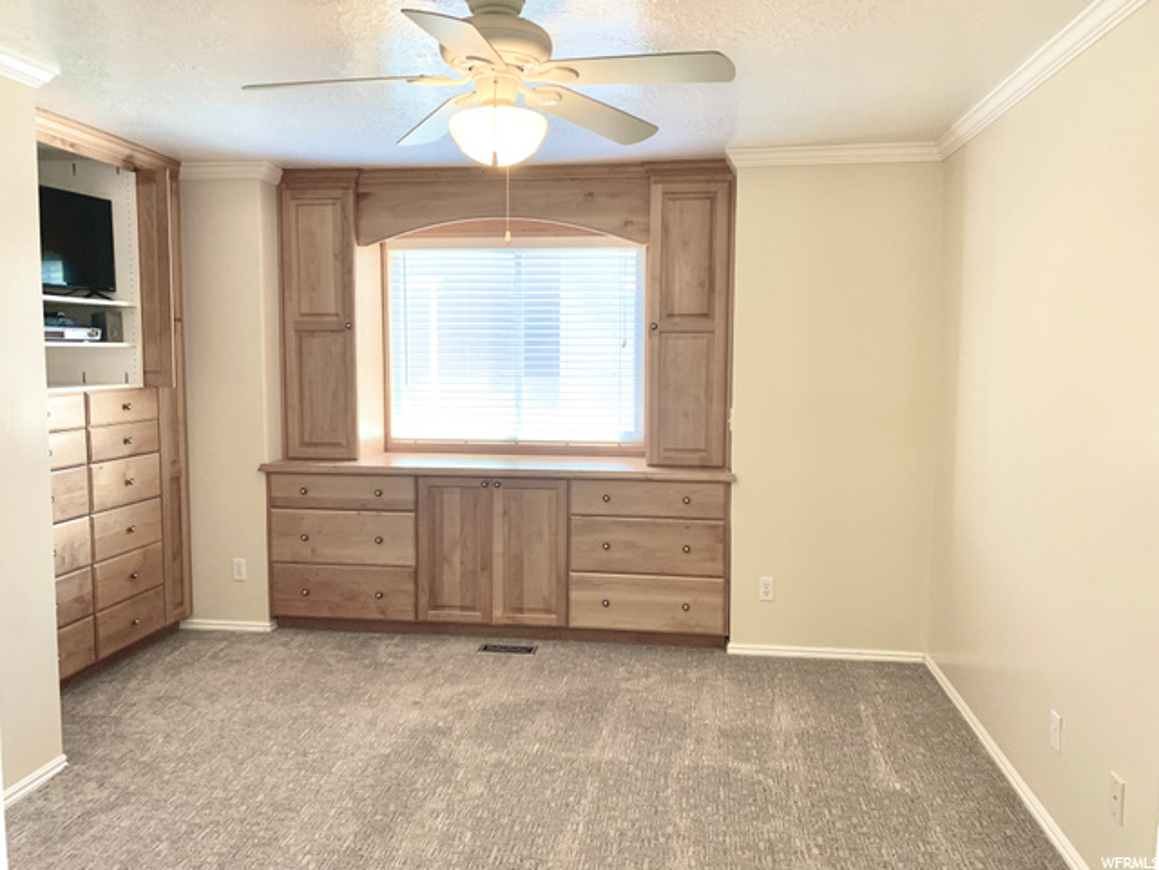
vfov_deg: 53.1
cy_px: 435
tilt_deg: -5.2
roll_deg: -0.8
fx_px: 871
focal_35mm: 26
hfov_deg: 67.3
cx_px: 580
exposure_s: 1/60
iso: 125
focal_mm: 4.25
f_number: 1.8
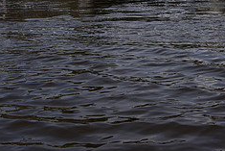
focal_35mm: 69
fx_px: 431
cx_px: 152
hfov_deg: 29.0
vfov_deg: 18.9
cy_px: -22
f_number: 9
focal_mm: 28
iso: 90
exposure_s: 1/320
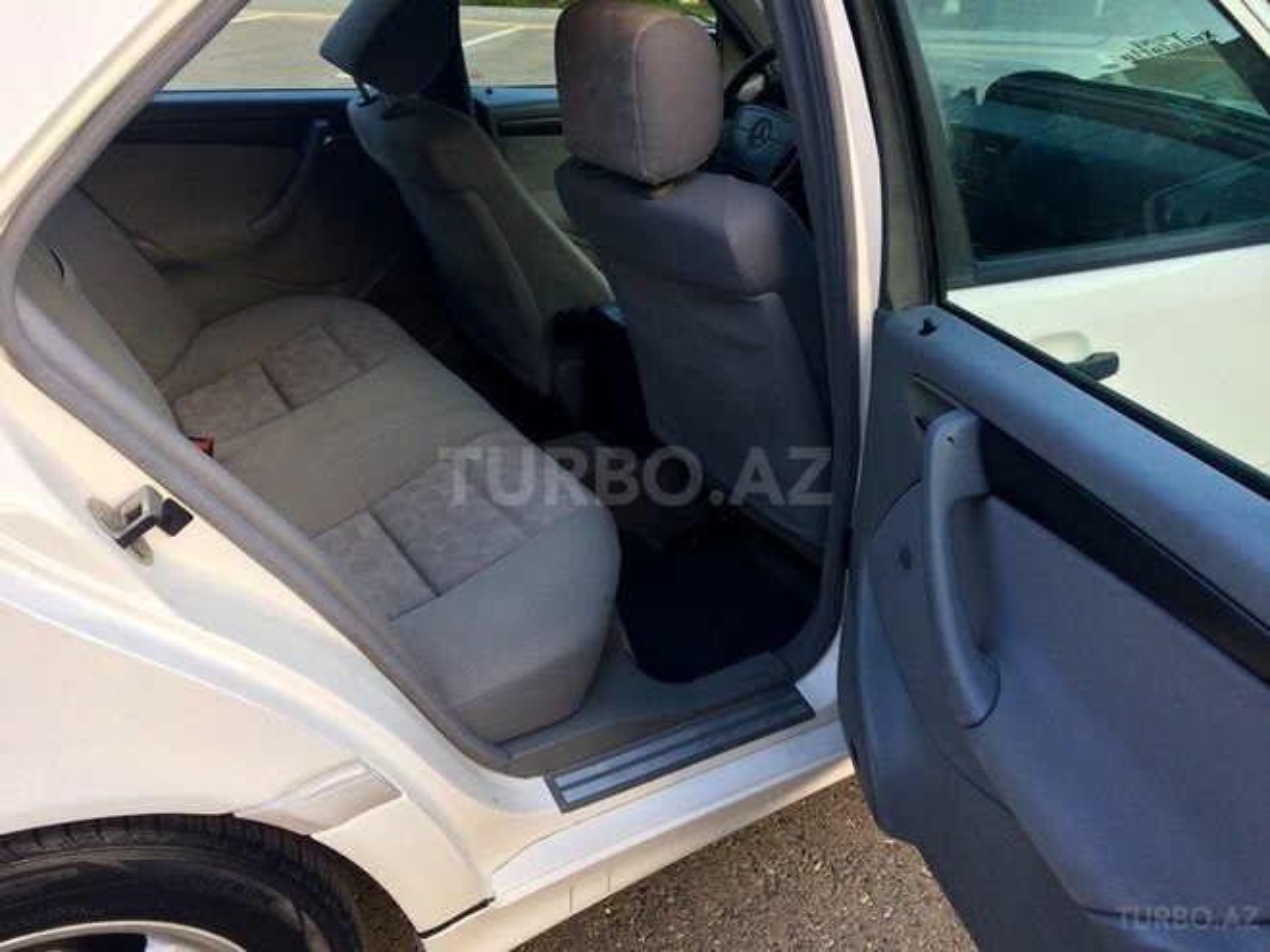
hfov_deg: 61.7
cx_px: 635
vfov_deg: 48.2
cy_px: 476
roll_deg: -1.6
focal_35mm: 29
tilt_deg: -29.1
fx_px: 1064
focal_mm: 4.15
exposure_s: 1/100
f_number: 2.2
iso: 50
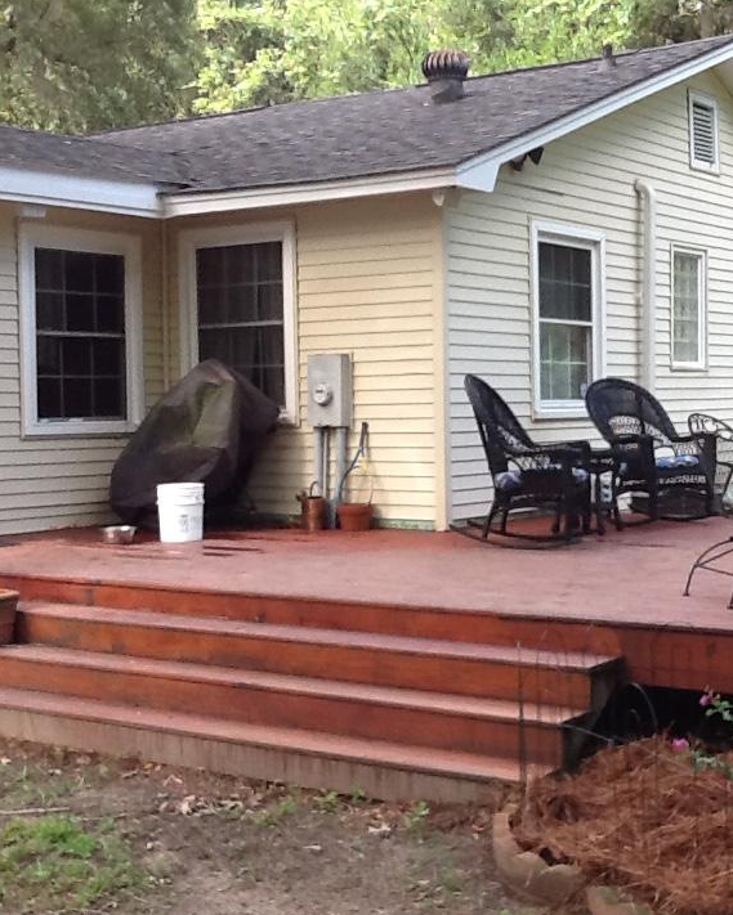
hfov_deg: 26.1
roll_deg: +1.9
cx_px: 473
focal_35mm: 58
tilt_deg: -2.4
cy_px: 457
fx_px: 1572
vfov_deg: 32.5
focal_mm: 2.03
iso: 40
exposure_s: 1/127
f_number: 2.4
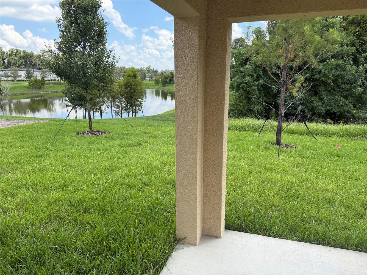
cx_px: 184
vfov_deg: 56.8
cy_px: 138
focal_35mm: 24
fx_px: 254
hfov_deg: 71.6
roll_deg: +0.2
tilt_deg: -12.7
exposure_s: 1/2169
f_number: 1.78
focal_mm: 6.76
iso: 100
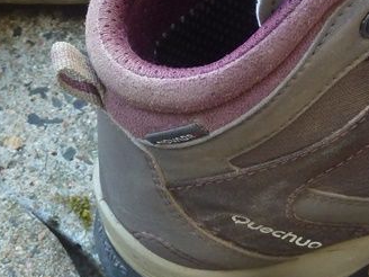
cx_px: 228
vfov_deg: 12.0
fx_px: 1300
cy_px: -5
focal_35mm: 122
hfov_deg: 16.1
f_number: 3.6
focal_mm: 6.5
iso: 160
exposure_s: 1/30
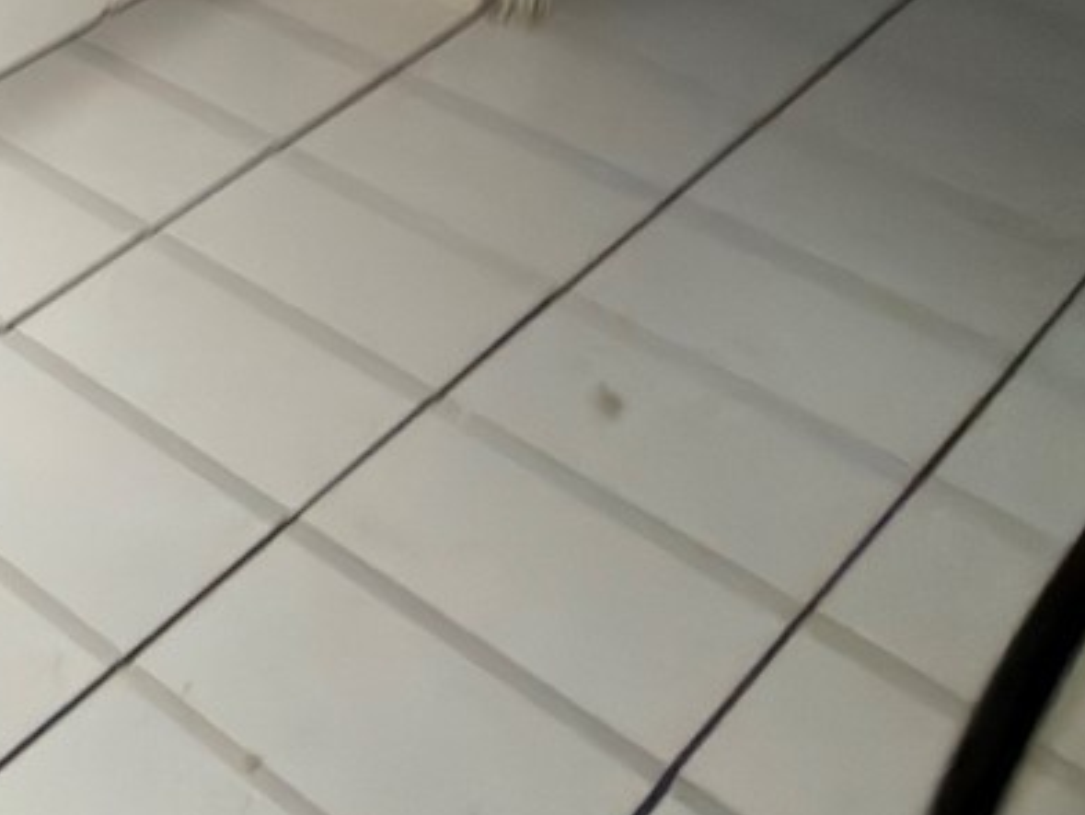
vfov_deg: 20.2
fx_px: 1787
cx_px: -1035
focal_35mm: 57
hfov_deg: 19.8
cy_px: -558
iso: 125
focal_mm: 2.22
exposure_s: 1/30
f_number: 2.2
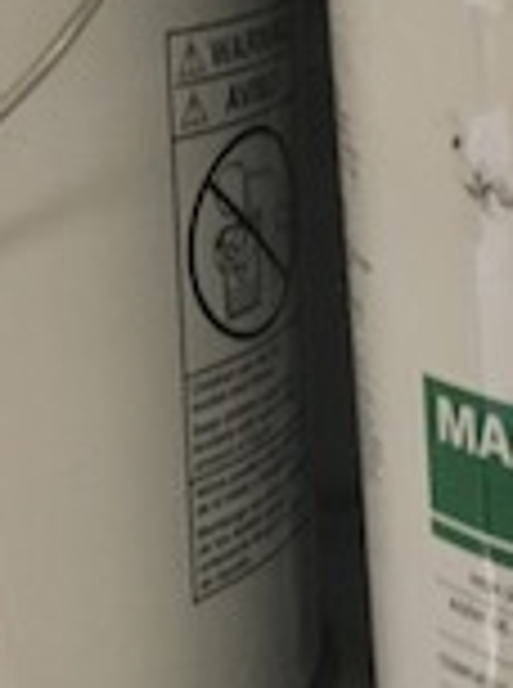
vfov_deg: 17.3
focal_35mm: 114
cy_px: 351
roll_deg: -1.0
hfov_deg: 12.2
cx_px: 824
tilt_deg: -16.3
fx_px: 2262
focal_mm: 4.15
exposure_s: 1/15
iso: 400
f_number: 2.2
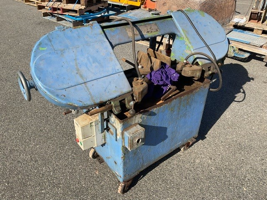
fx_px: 224
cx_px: 134
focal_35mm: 29
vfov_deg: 48.2
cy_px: 100
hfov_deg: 61.7
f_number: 1.8
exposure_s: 1/1377
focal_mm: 3
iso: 16
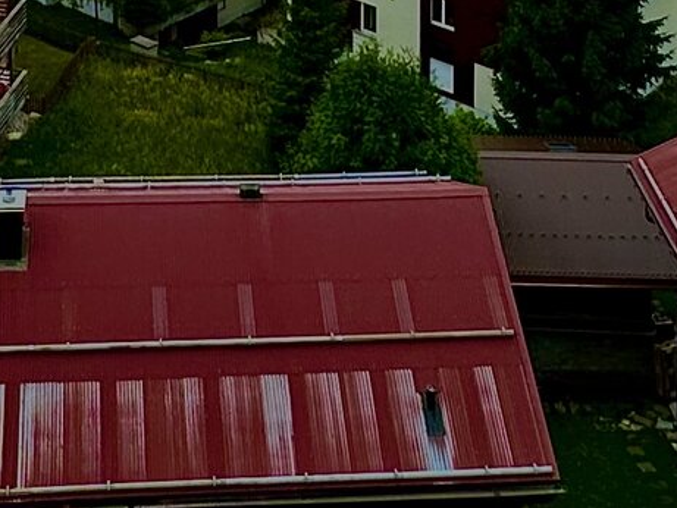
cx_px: 181
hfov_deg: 24.5
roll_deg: +0.1
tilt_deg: -3.0
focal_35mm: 79
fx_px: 1545
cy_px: -521
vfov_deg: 15.0
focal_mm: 2.22
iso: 40
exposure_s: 1/305
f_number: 2.2
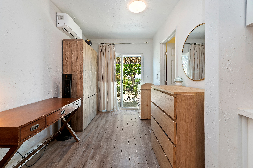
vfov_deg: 81.1
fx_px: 98
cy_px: 84
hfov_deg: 104.3
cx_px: 126
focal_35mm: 14
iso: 500
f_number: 10
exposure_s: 1/6
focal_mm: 14
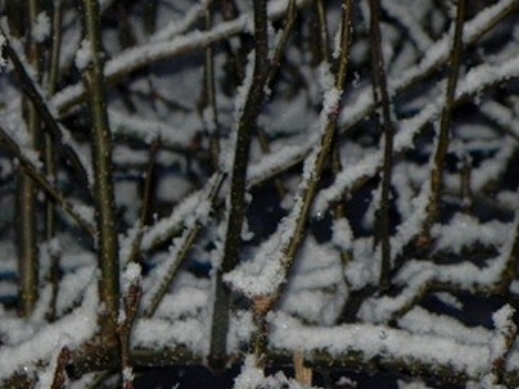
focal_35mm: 714
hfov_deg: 2.8
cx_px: 202
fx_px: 10701
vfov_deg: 2.1
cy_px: 119
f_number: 5
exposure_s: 1/60
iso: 800
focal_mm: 75.7
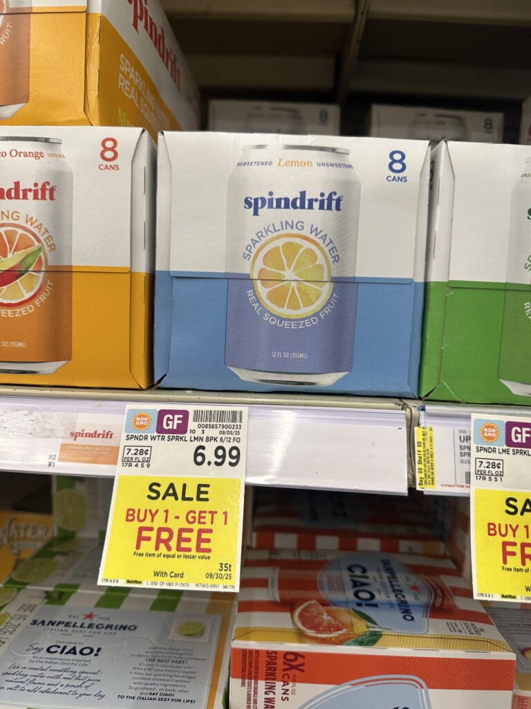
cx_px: 266
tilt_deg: -3.7
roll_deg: -2.4
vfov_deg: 71.6
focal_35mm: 24
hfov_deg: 56.8
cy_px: 354
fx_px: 491
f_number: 1.78
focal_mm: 6.86
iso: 80
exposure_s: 1/62
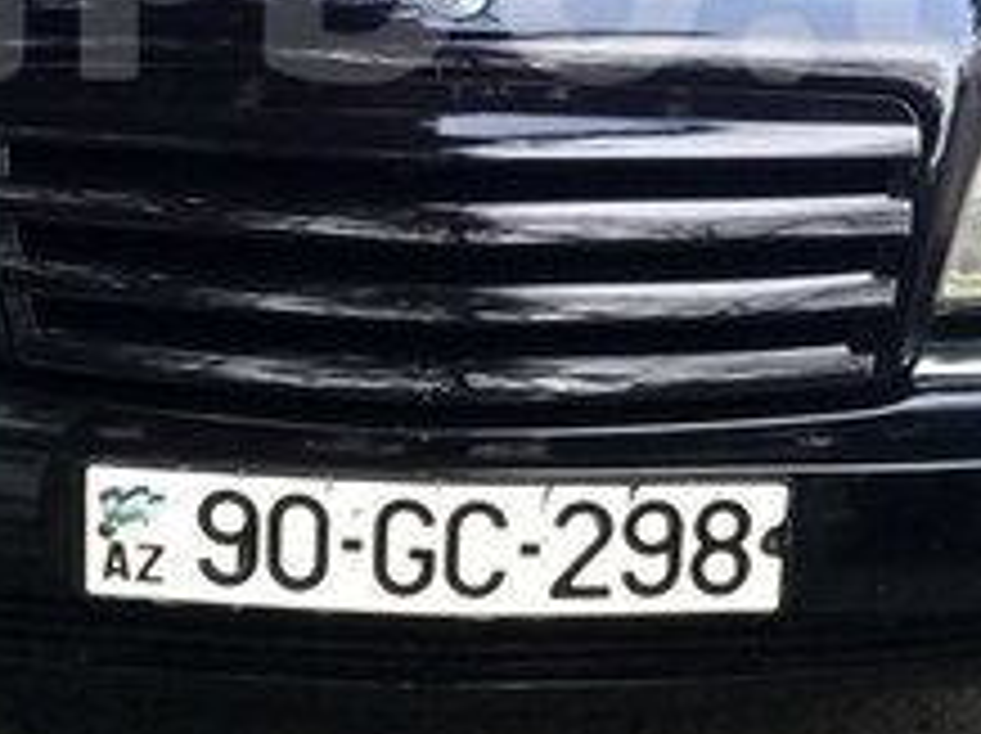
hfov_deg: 20.9
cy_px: -65
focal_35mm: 94
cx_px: 454
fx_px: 2661
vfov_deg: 15.3
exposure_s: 1/100
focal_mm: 3.3
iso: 64
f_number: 2.2
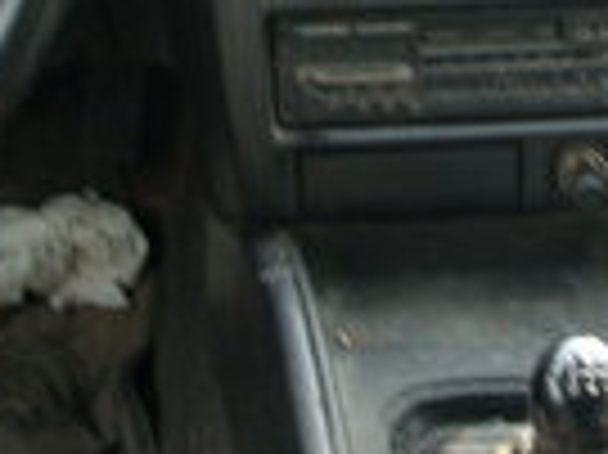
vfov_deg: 13.0
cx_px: 473
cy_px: -121
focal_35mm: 110
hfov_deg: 17.8
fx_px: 1930
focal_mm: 6.2
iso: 64
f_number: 2.8
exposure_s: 1/50.4
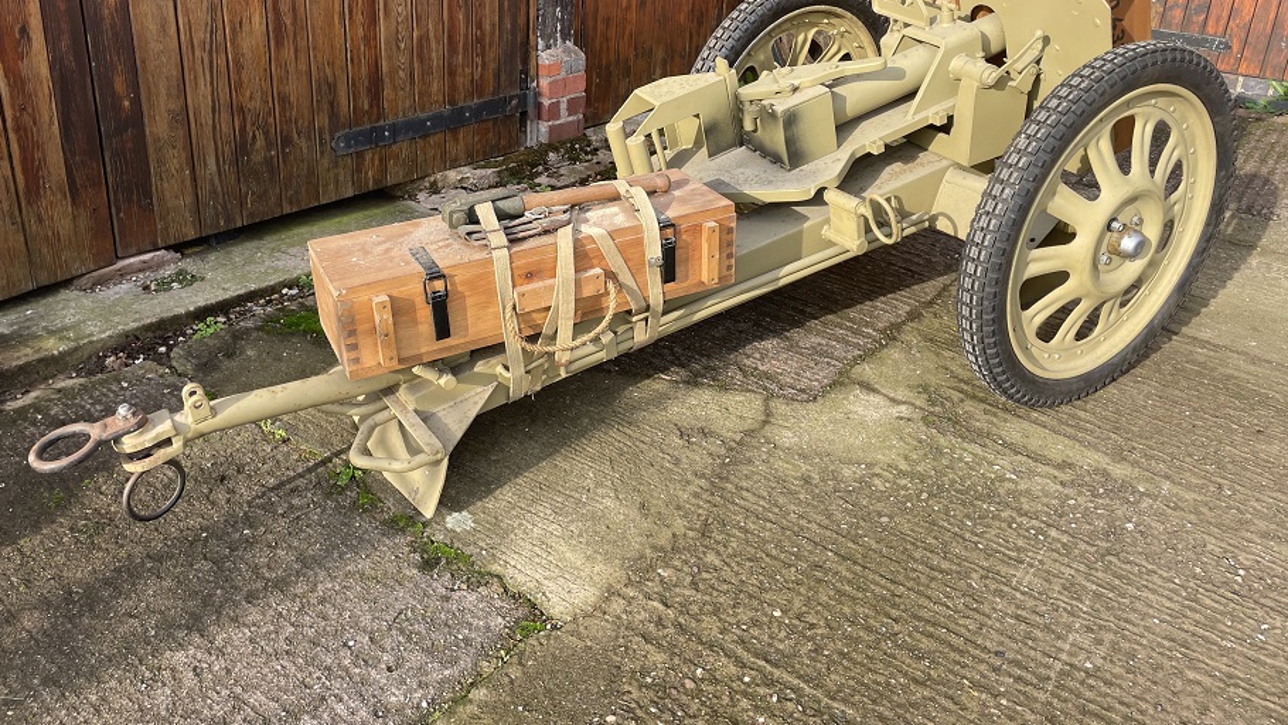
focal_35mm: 29
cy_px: 241
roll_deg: -3.0
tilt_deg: -22.6
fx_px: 990
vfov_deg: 39.7
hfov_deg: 66.1
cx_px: 634
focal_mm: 4.2
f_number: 1.6
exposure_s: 1/831
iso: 32
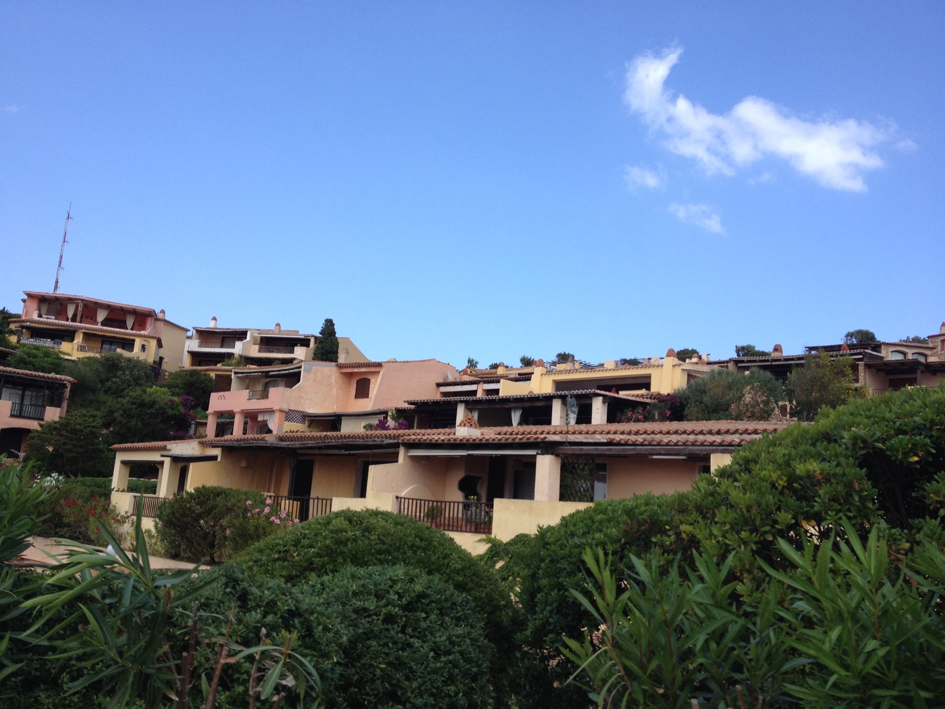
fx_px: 955
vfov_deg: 40.7
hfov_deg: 52.6
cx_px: 472
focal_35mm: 35
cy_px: 354
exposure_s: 1/876
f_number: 2.4
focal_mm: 4.28
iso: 50
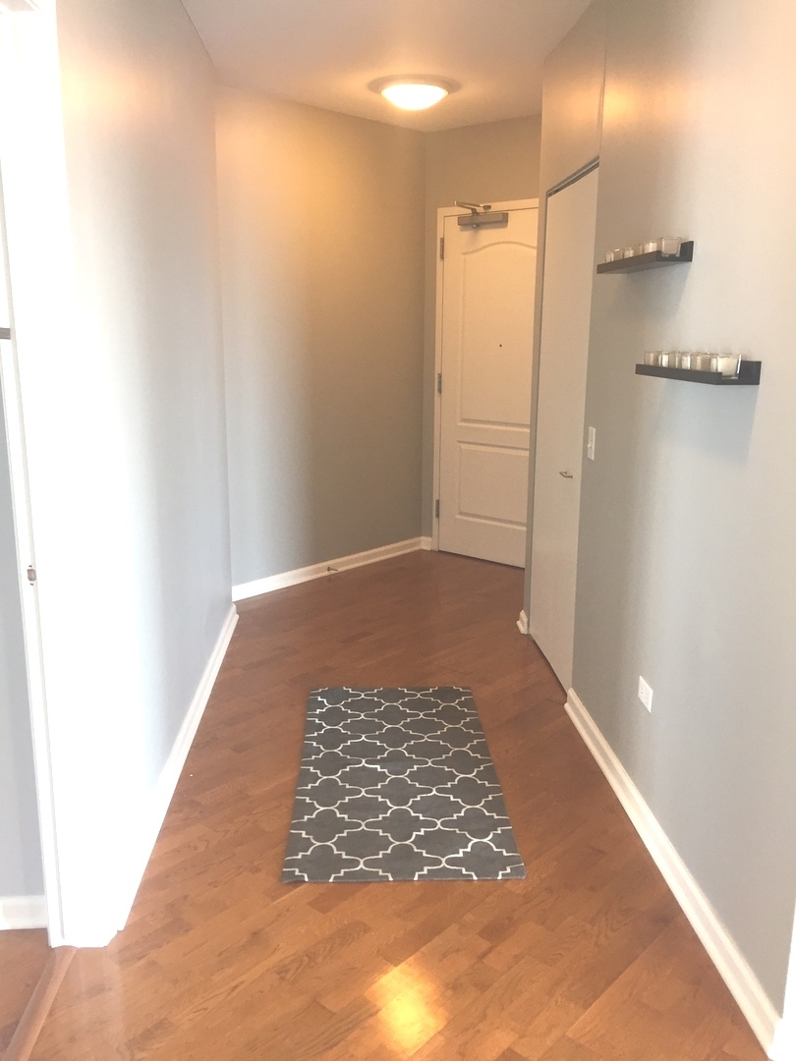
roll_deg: -1.1
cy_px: 530
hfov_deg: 48.2
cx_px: 398
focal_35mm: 29
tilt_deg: -9.3
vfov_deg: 61.7
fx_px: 889
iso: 80
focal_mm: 4.15
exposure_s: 1/30
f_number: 2.2
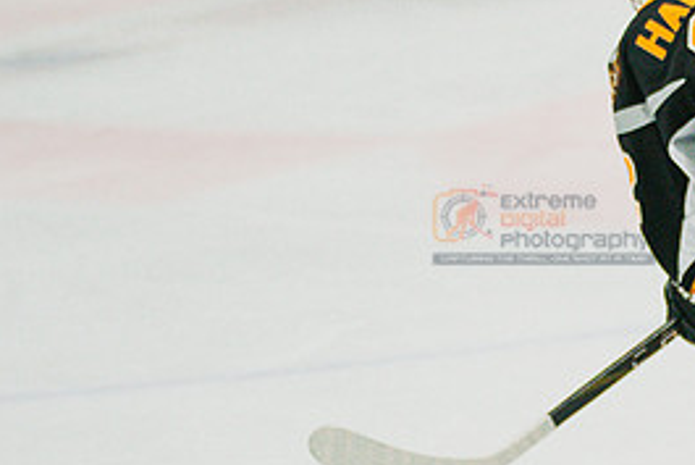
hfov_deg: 5.5
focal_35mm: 376
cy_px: 225
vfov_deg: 3.7
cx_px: 829
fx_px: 7263
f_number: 3.2
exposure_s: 1/2000
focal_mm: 120
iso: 3200
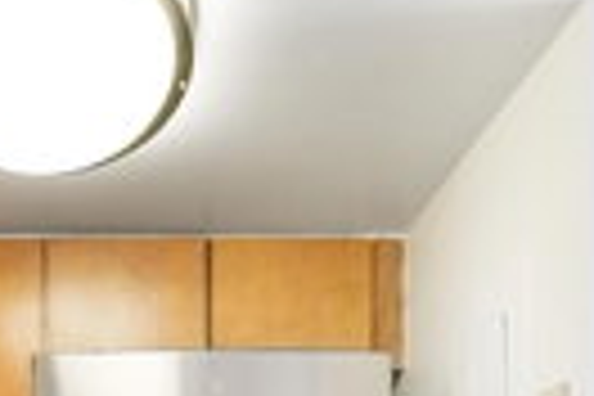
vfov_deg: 20.8
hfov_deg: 36.9
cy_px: 652
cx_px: 86
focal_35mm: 51
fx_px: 841
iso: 3200
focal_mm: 14
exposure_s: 1/30
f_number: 9
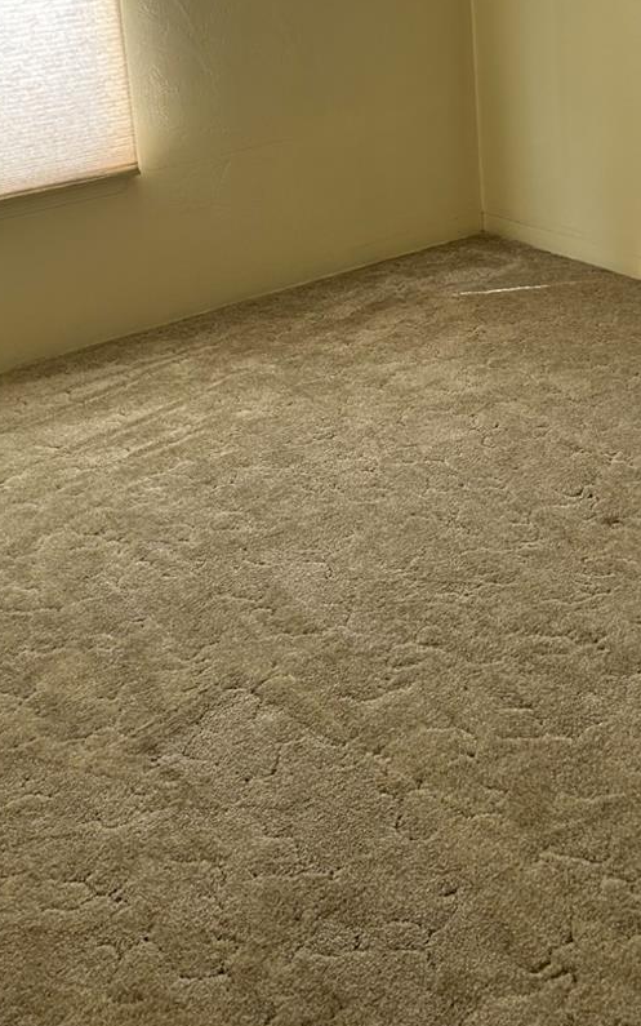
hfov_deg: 24.9
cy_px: 93
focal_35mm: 52
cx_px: 337
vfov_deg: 36.3
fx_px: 1453
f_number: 1.5
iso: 80
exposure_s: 1/121
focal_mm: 5.7
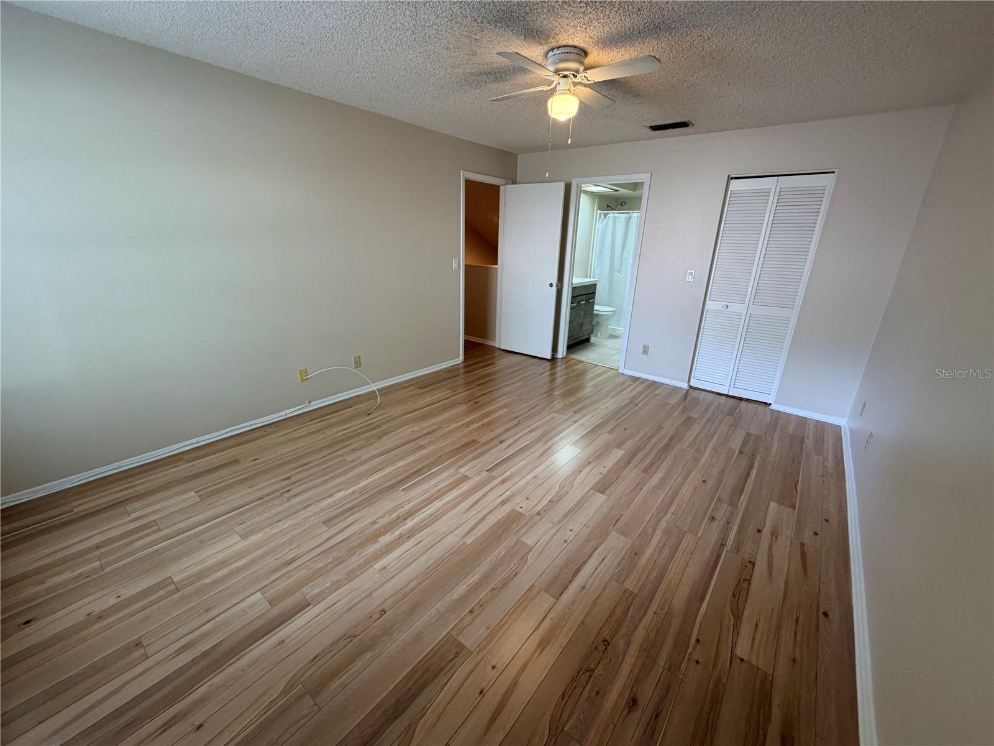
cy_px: 373
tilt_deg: -18.6
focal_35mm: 14
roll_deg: -1.6
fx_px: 402
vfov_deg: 85.7
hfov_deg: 102.1
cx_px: 497
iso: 160
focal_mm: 2.22
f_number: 2.2
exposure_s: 1/60
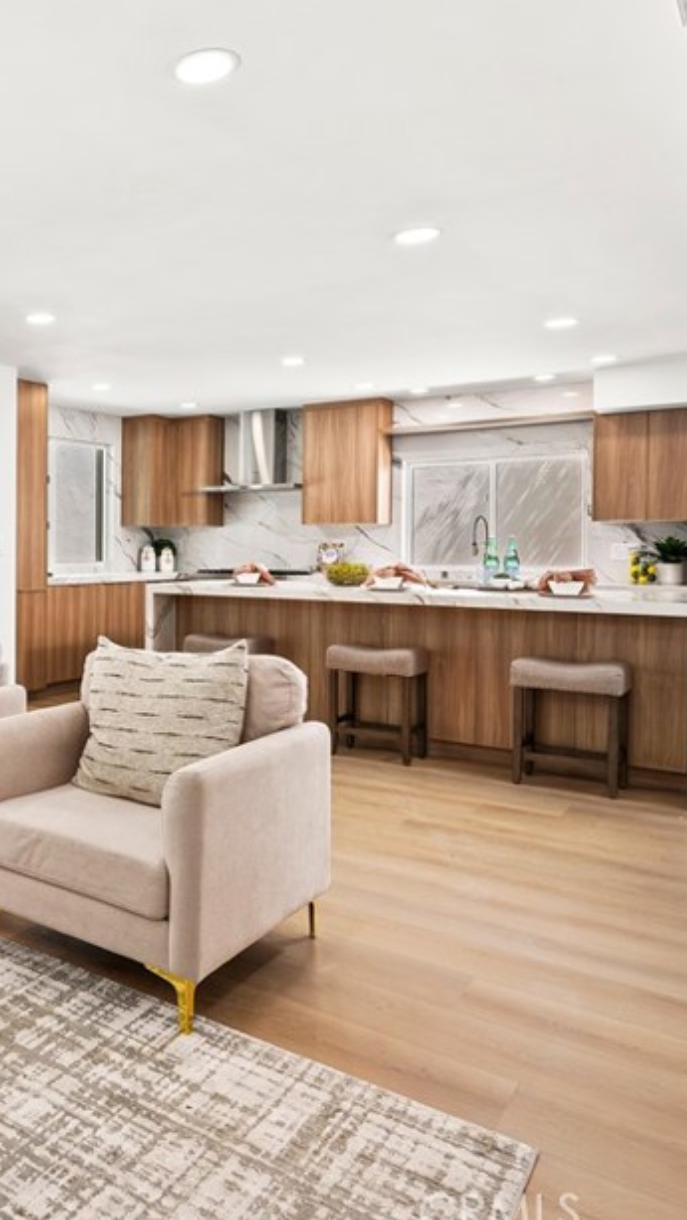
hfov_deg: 36.3
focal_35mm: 28
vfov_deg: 67.8
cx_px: -38
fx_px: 906
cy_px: 560
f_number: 8
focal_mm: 16
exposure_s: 1/10
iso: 160
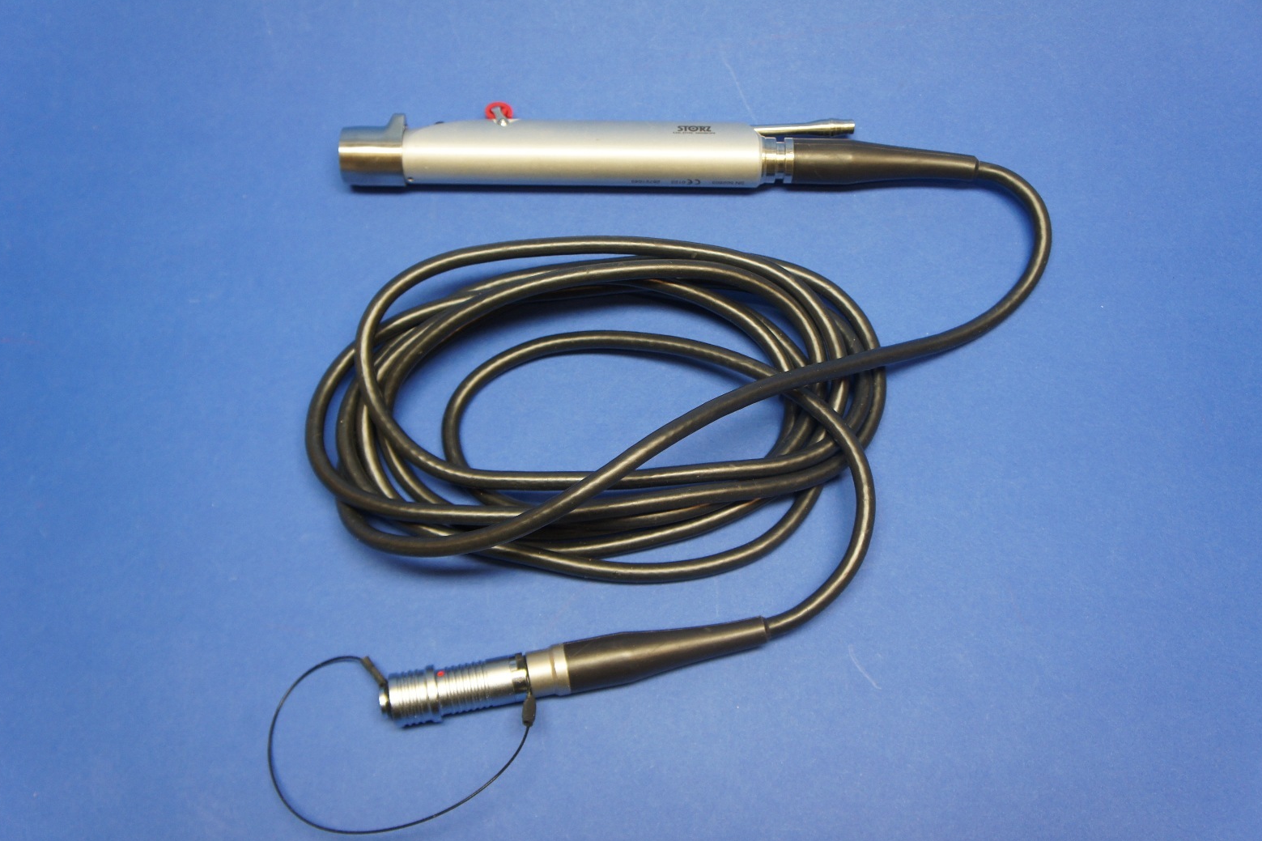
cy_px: 427
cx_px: 635
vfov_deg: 33.4
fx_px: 1402
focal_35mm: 40
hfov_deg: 48.5
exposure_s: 1/40
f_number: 4
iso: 400
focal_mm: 26
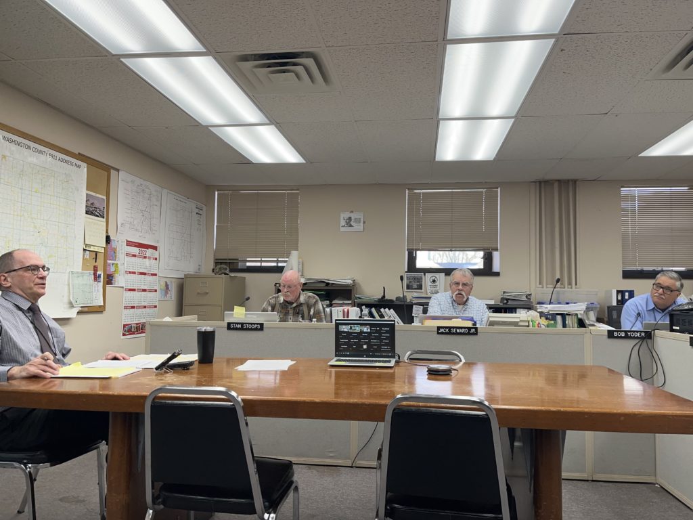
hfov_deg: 67.3
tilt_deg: +3.4
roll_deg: -0.9
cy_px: 260
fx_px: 521
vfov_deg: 53.1
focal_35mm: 26
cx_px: 346
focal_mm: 5.1
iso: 80
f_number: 1.6
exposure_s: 1/120
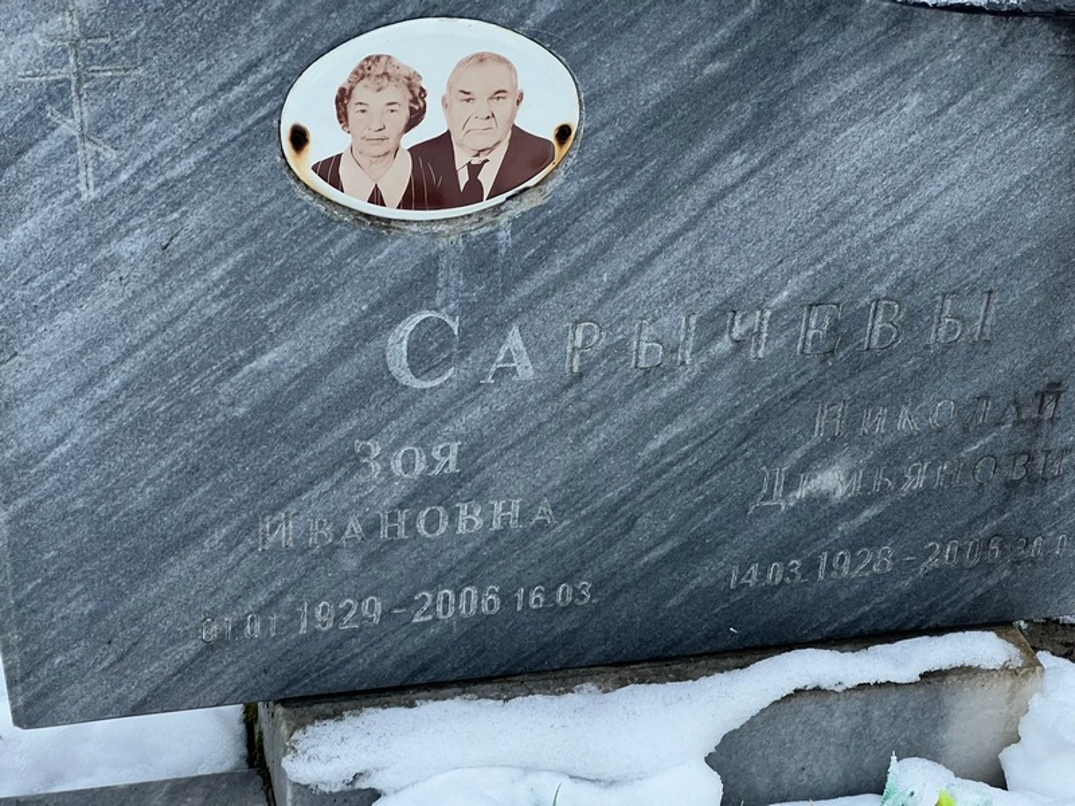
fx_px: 2391
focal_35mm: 77
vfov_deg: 19.1
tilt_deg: -31.0
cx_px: 538
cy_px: 403
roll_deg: -2.8
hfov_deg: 25.3
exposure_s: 1/67
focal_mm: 9
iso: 200
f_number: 2.8
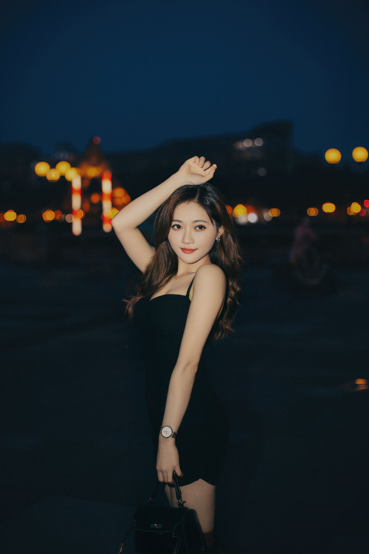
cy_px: 277
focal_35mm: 50
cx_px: 184
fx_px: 769
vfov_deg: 39.6
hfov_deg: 27.0
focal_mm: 50
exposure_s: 1/100
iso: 250
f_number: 2
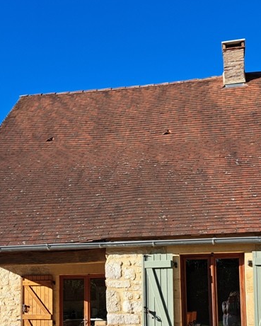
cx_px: 123
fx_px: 502
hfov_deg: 29.1
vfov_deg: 34.7
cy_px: 269
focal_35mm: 52
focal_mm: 5.23
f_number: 1.8
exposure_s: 1/748
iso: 50
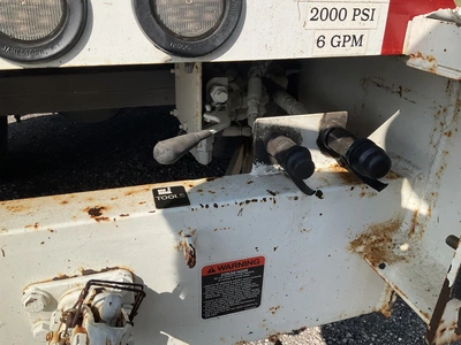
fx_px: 386
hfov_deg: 61.7
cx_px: 230
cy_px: 172
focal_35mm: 29
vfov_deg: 48.2
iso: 25
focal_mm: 3
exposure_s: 1/1984
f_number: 1.8
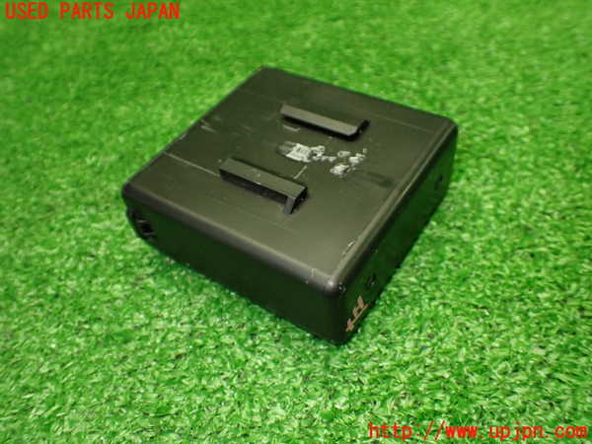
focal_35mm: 30
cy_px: 222
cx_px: 296
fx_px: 513
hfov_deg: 60.0
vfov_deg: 46.8
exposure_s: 1/125
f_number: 2.3
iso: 640
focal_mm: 5.4
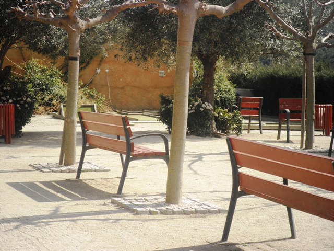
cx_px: 167
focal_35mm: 102
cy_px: 126
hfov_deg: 19.3
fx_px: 984
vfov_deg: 14.5
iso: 64
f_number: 5.3
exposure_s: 1/160
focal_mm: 18.3
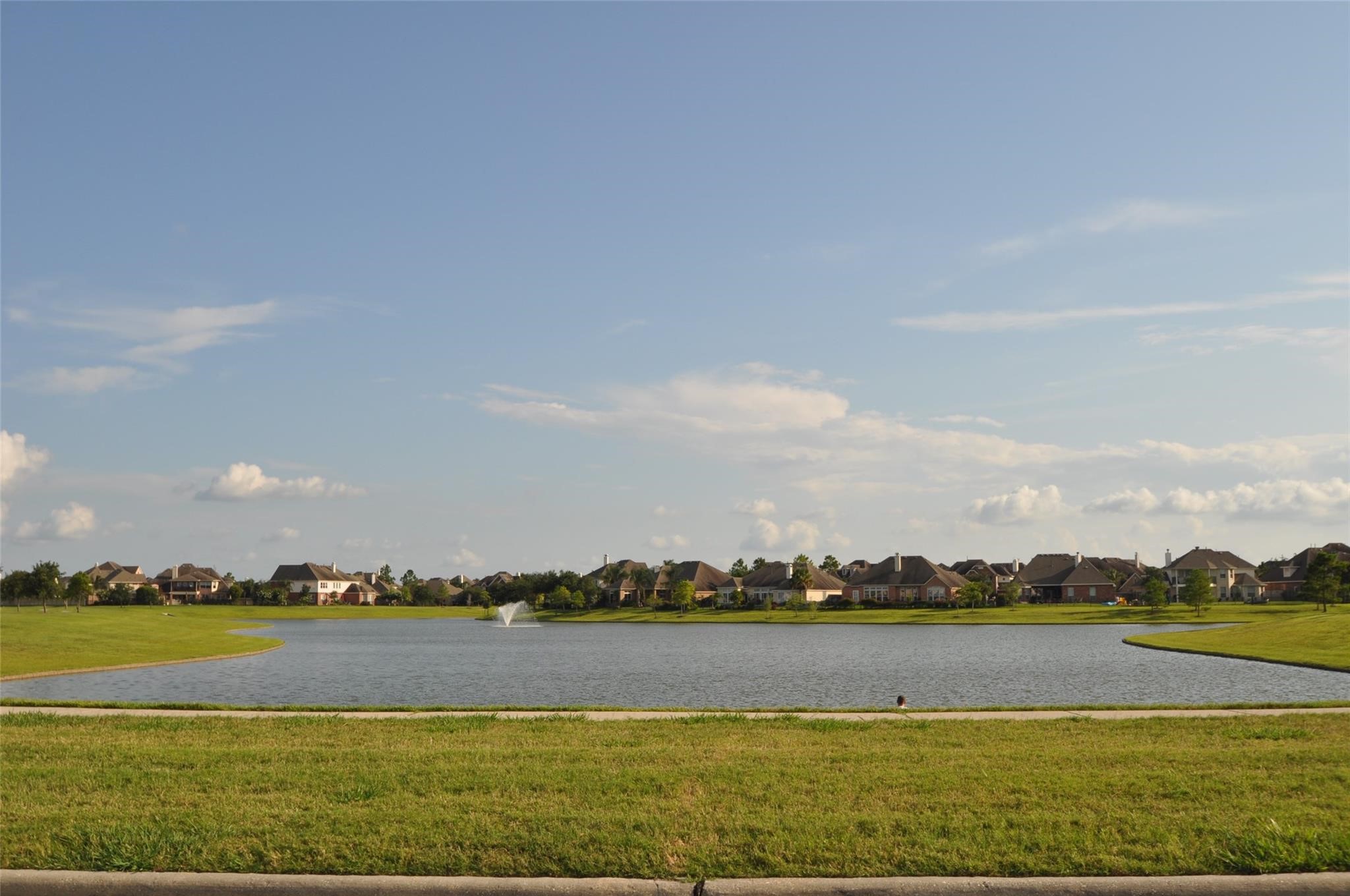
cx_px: 675
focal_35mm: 36
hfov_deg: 53.2
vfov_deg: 36.8
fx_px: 1348
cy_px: 448
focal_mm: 24
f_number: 9
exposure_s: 1/320
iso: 200
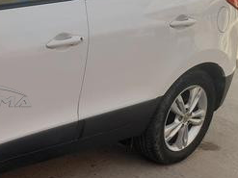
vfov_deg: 22.2
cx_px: -54
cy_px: 87
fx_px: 454
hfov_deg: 26.0
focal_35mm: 66
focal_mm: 4.6
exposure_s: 1/257
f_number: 2
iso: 20
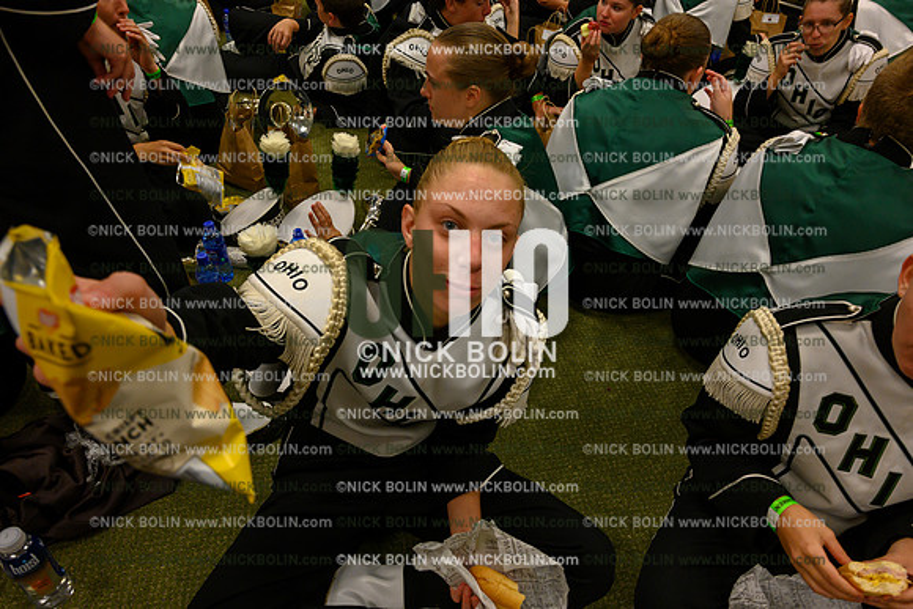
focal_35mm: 24
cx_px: 456
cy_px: 304
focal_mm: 24
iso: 2500
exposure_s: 1/100
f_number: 8
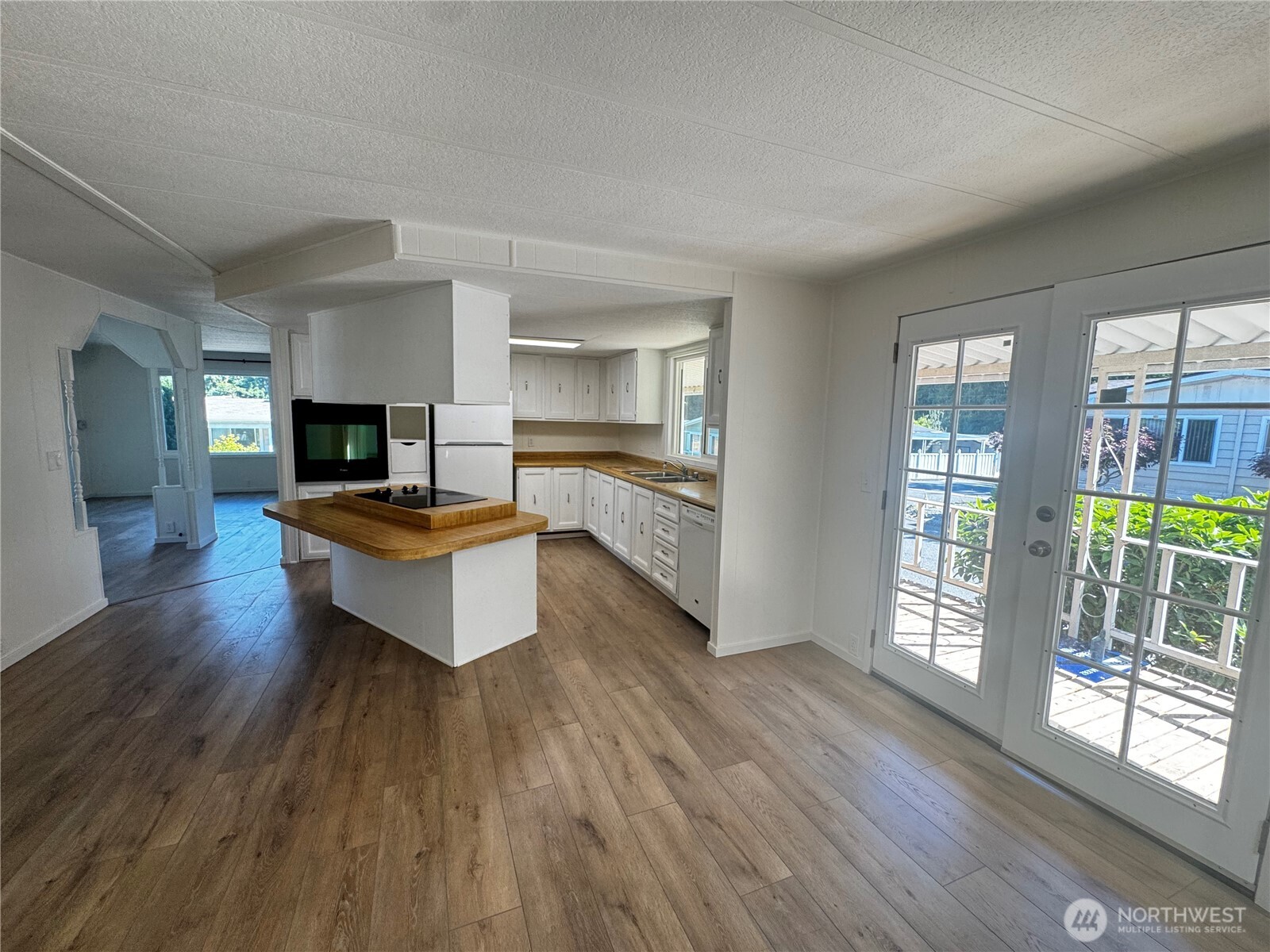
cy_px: 476
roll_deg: -2.0
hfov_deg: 102.1
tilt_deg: -7.1
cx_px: 635
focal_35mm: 14
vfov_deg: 85.7
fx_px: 514
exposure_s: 1/120
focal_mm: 2.22
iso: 125
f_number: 2.2
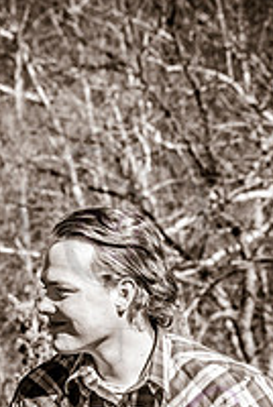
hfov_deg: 4.6
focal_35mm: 303
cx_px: 118
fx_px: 3434
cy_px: 417
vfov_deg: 6.8
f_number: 14
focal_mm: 135
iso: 800
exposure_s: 1/1000
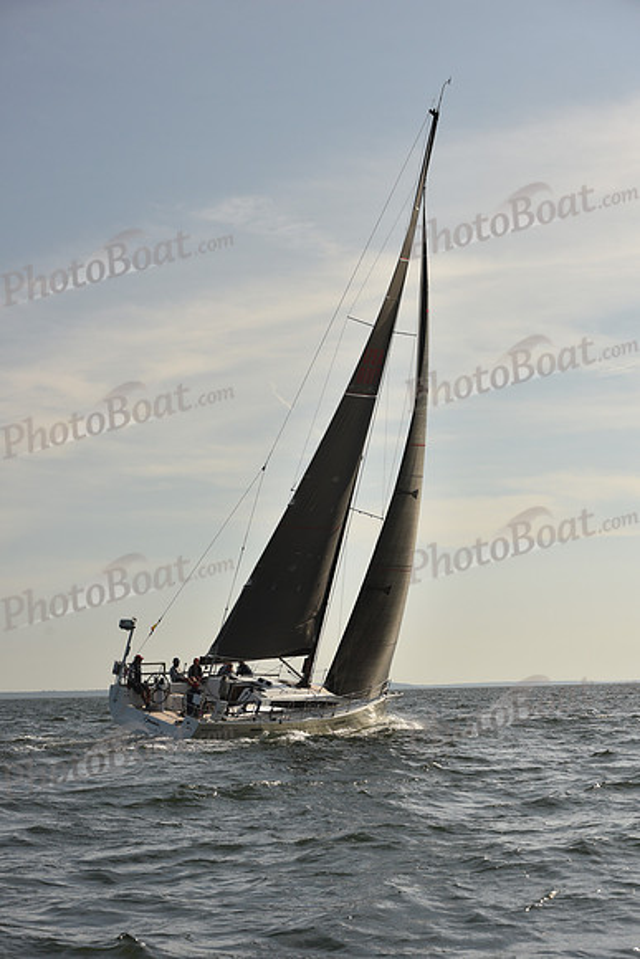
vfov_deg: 28.8
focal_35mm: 70
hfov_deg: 19.5
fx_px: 1865
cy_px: 480
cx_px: 320
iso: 250
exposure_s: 1/800
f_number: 7.1
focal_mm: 70
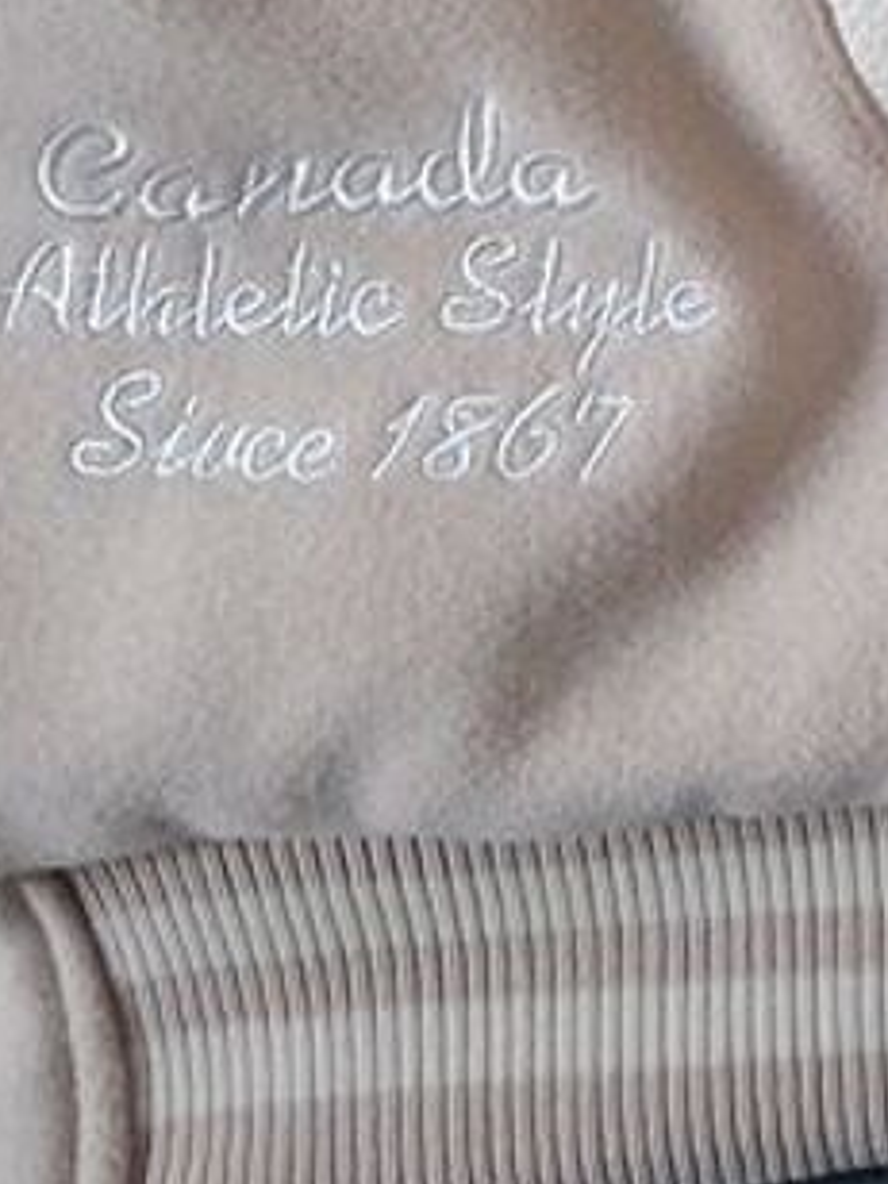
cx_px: 1838
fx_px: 4002
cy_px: -855
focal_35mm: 117
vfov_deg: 14.9
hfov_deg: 11.3
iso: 400
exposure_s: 1/120
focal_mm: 4
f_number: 1.8
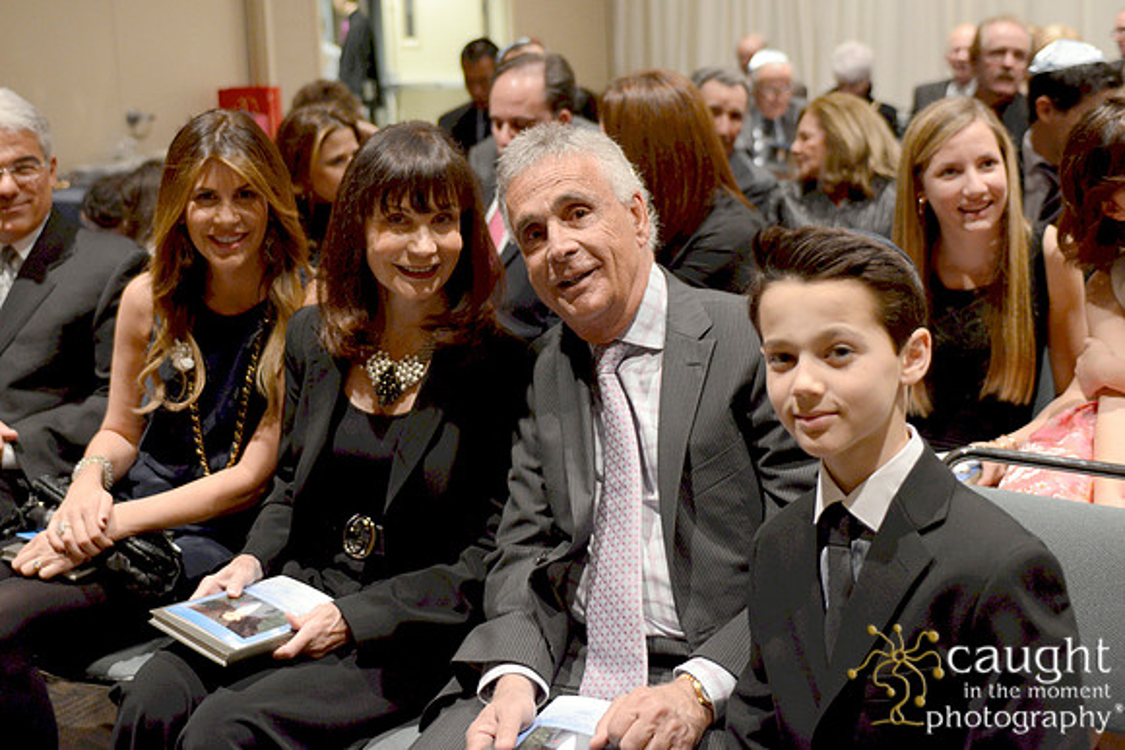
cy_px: 375
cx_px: 562
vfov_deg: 38.9
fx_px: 1063
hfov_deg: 55.8
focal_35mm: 34
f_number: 2.8
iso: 2000
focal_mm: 34
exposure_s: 1/60
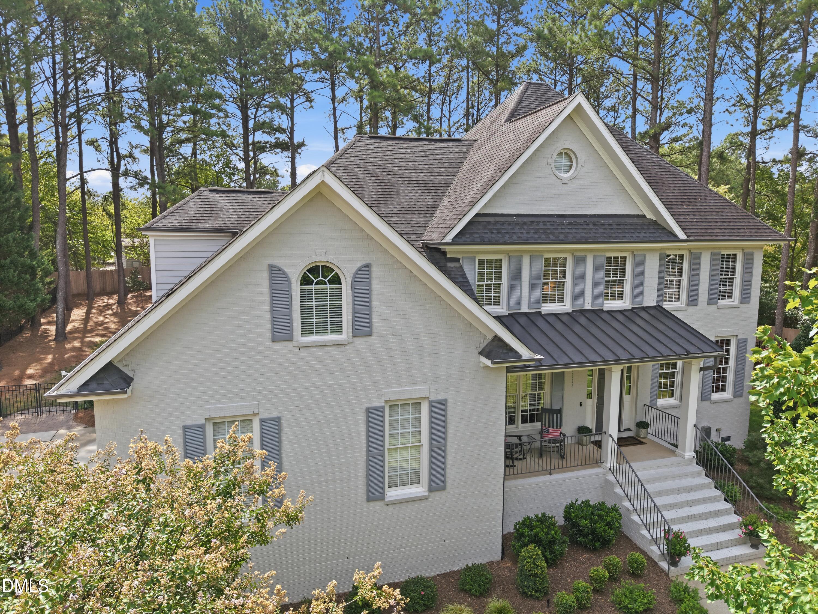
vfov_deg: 56.8
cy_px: 307
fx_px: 567
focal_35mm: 24
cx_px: 409
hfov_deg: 71.6
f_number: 1.8
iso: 100
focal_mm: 8.7
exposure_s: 1/800
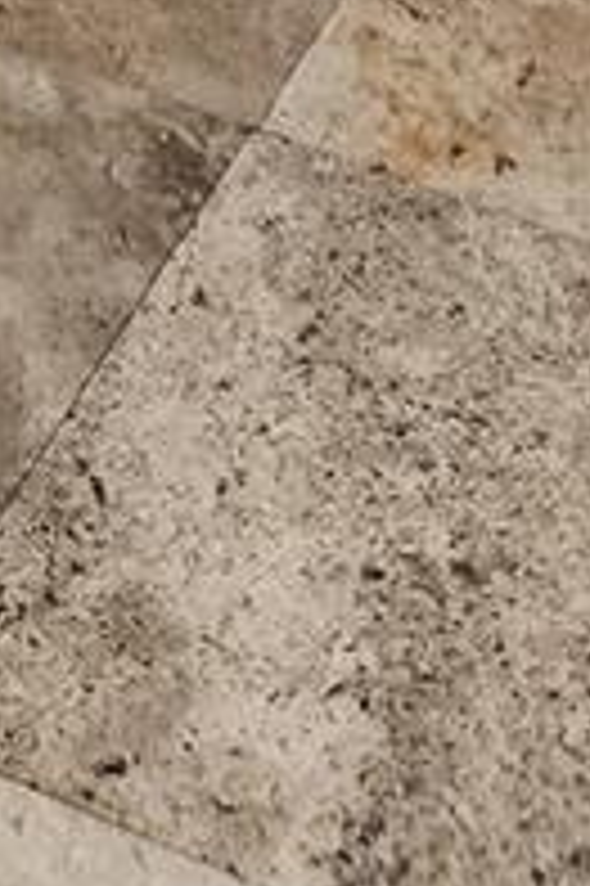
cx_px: 32
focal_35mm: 146
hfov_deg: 9.3
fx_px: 3595
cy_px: -1574
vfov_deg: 10.7
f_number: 1.8
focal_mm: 6.4
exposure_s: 1/120
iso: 640
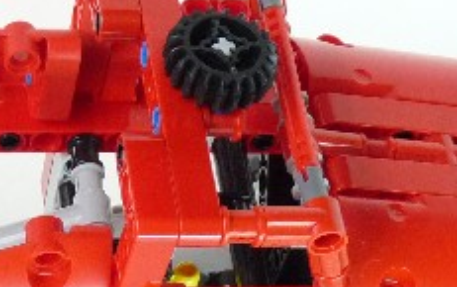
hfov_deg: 17.0
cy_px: 491
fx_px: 1509
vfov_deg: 10.3
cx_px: 63
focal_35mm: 121
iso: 250
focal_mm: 5.9
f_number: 3
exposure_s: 1/30
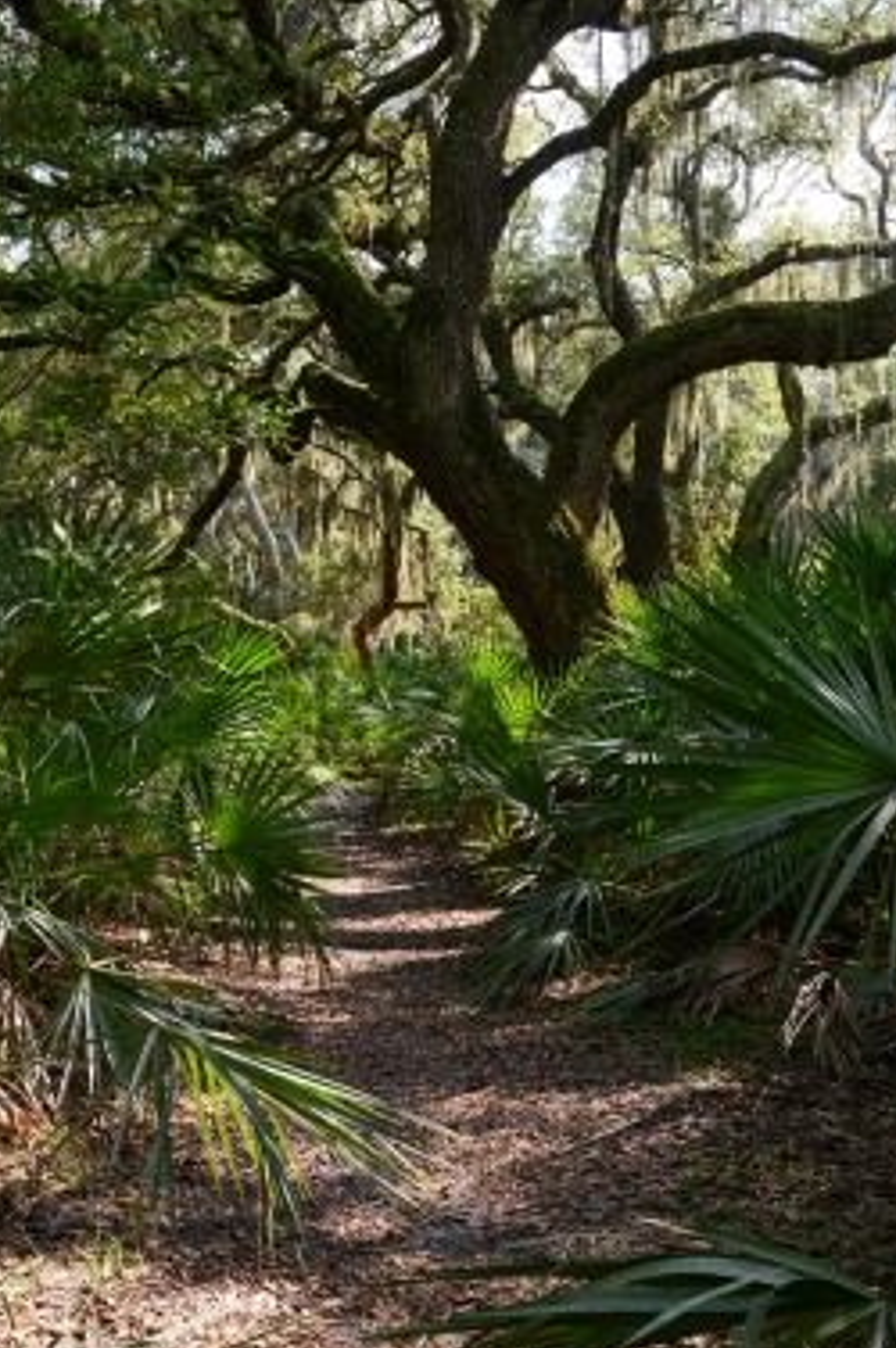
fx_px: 1720
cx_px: 387
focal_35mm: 46
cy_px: 789
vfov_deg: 42.6
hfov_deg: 29.2
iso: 400
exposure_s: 1/100
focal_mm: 32
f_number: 10
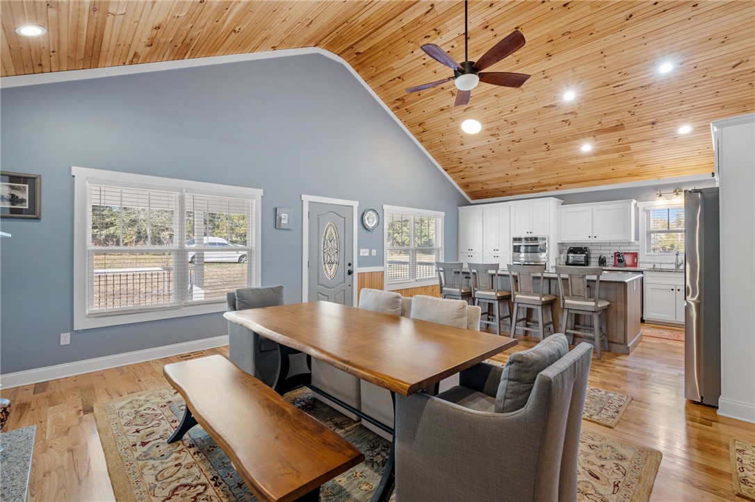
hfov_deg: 95.0
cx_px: 378
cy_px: 251
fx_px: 346
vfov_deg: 72.0
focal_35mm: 16
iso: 250
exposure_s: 1/25
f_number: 9
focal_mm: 16.5
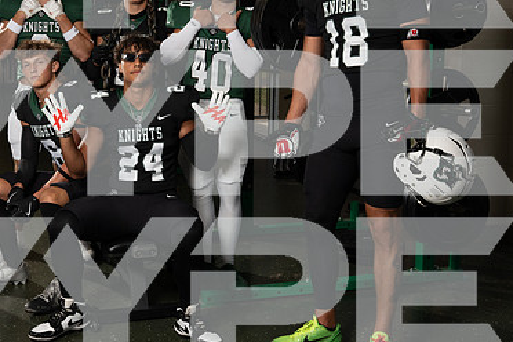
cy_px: 123
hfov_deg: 37.1
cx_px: 168
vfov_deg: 25.4
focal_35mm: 53
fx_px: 755
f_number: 8
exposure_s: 1/250
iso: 400
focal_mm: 34
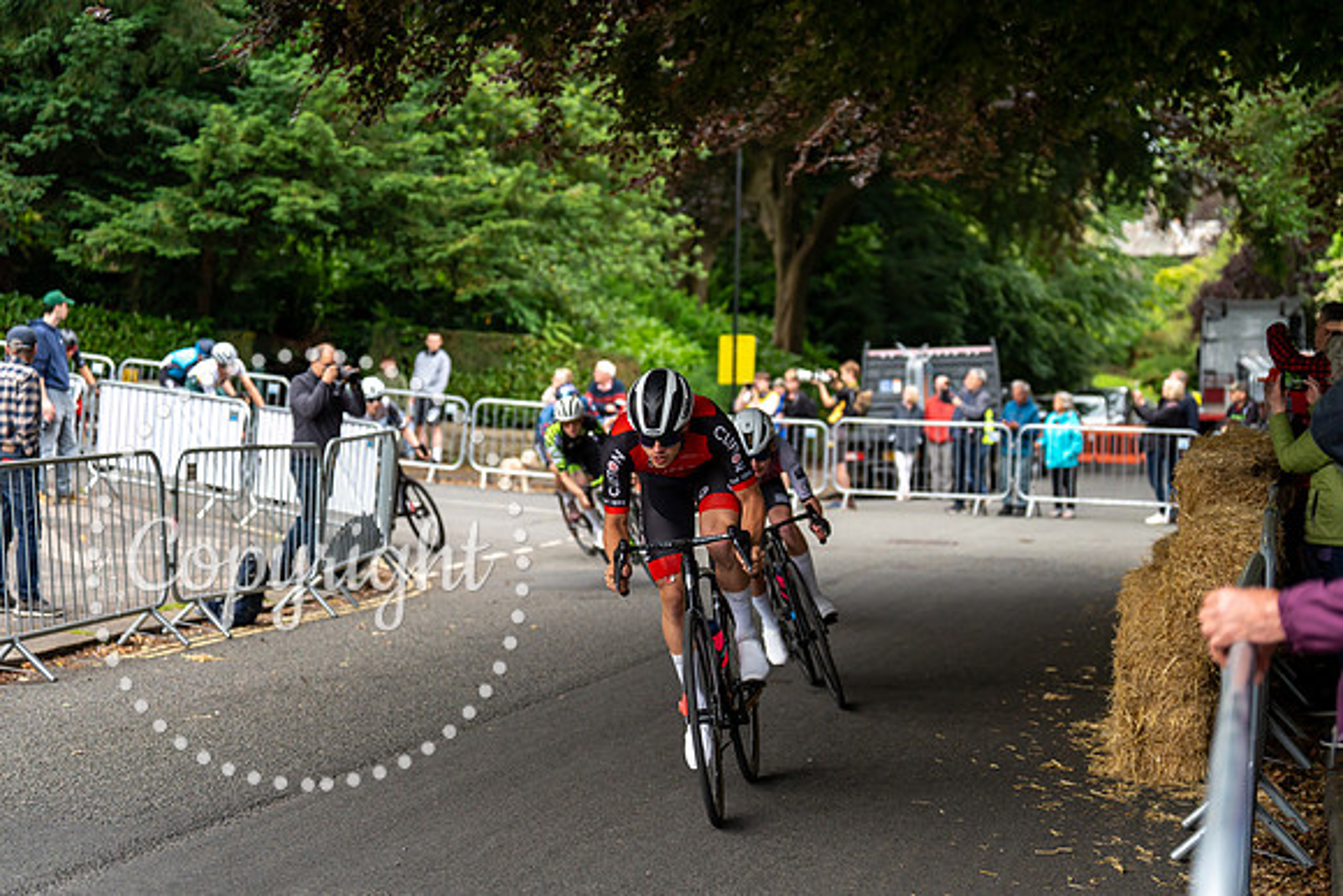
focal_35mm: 70
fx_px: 2612
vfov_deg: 19.5
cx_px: 672
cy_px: 448
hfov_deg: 28.8
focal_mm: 70
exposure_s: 1/800
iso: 400
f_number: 2.8
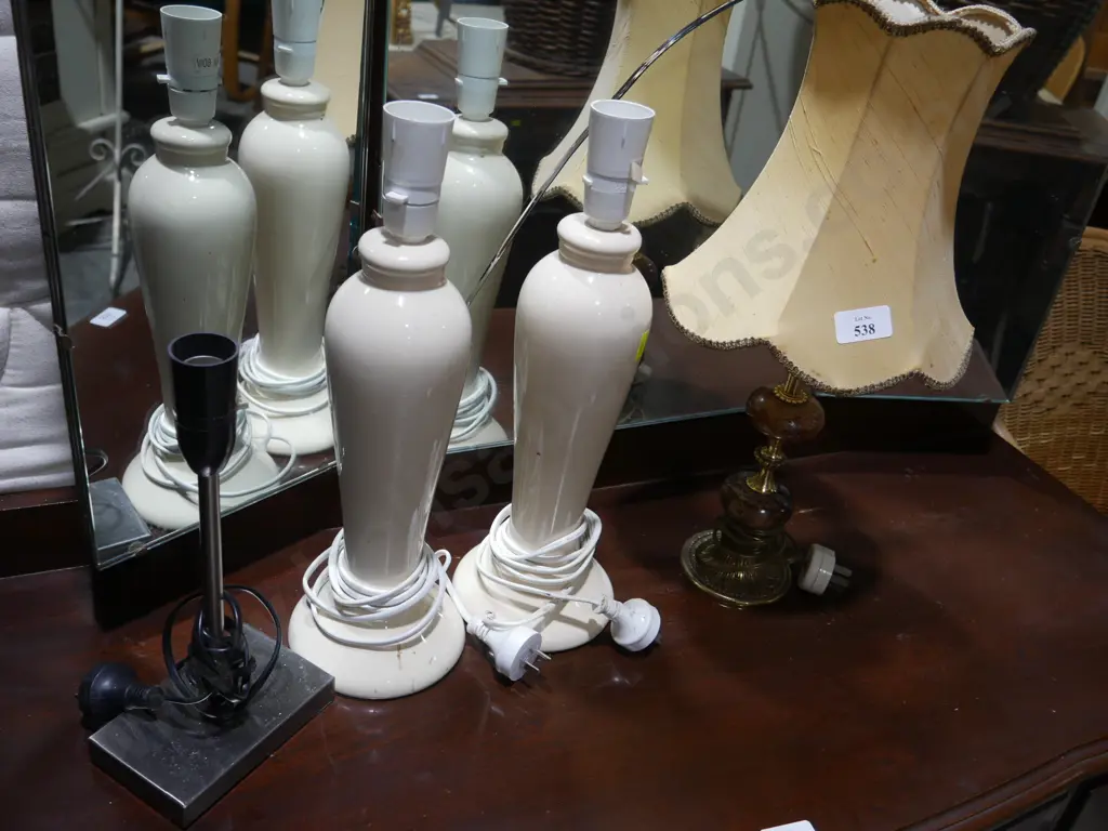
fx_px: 1024
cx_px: 554
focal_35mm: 32
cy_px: 416
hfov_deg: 56.8
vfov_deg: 44.2
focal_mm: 16
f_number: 3.6
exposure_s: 1/60
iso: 200
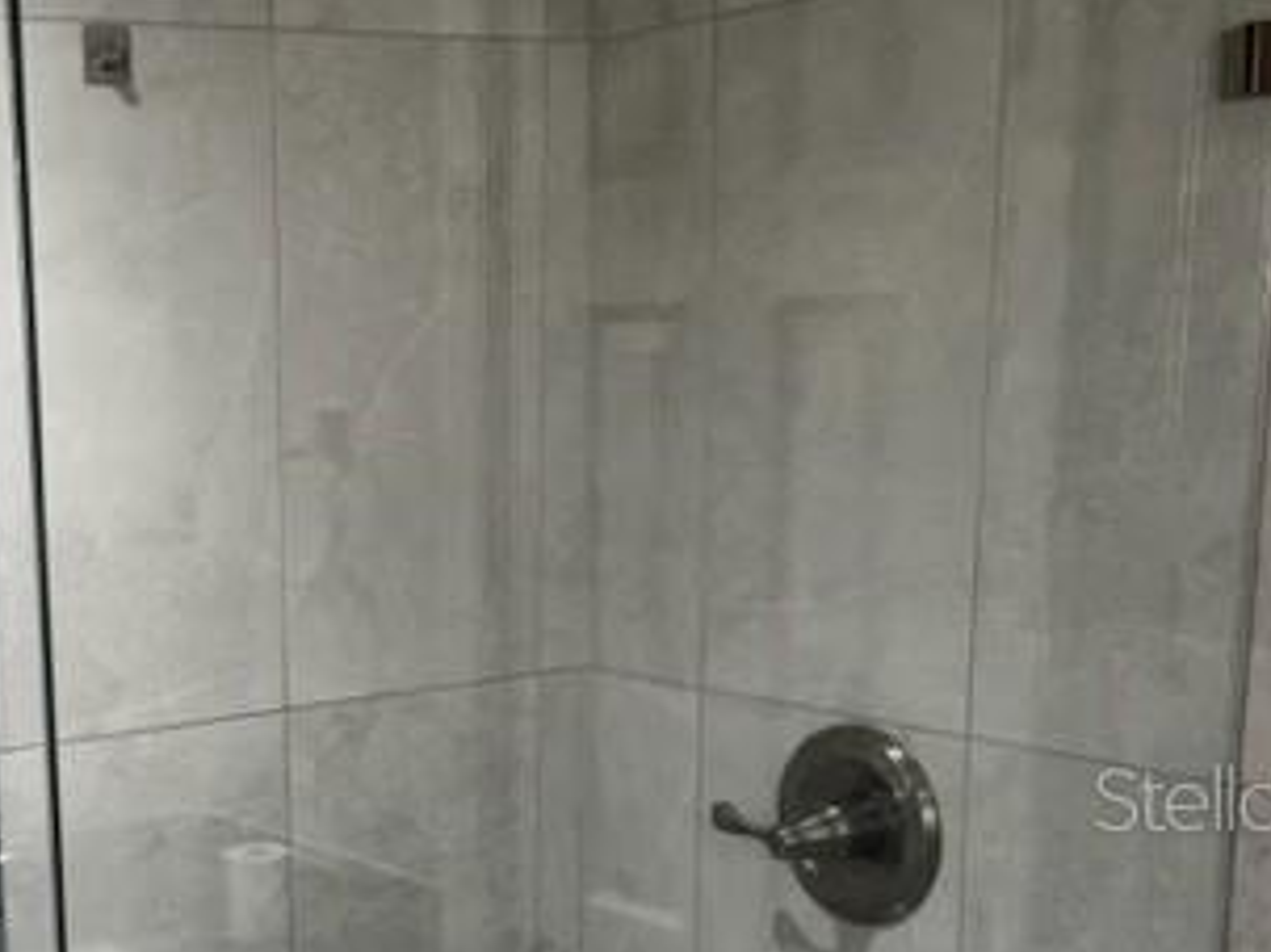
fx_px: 2019
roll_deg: +1.8
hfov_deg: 33.3
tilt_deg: -12.7
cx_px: 147
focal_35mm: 55
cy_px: 797
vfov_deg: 25.9
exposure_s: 1/60
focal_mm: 5.1
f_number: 1.6
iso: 64
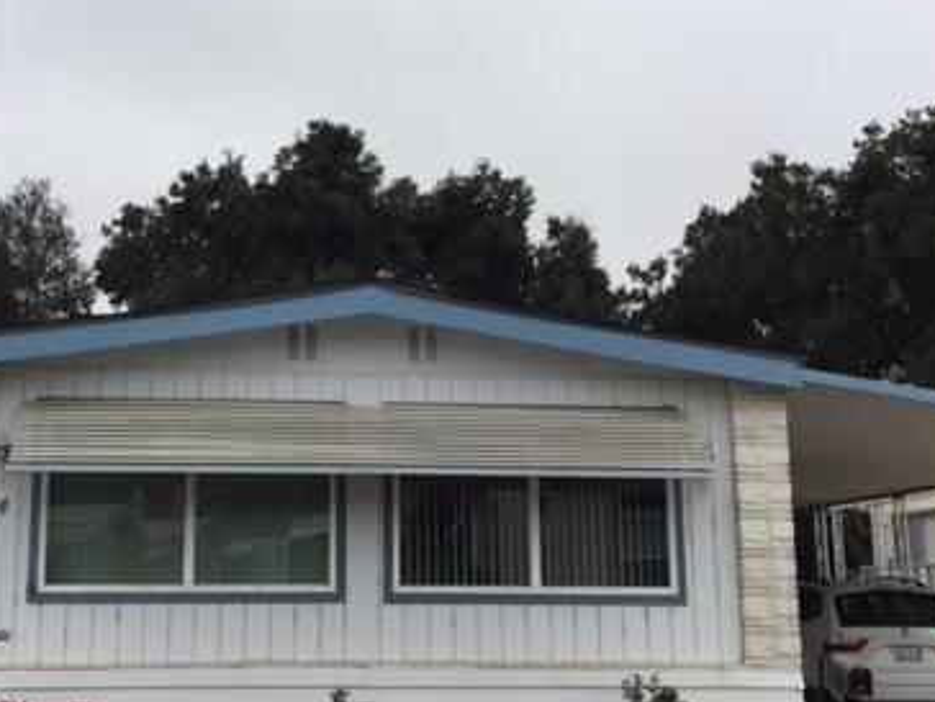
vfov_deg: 28.6
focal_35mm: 51
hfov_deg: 37.3
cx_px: 354
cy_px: 339
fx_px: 1378
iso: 32
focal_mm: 4.15
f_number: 2.2
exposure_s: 1/1163
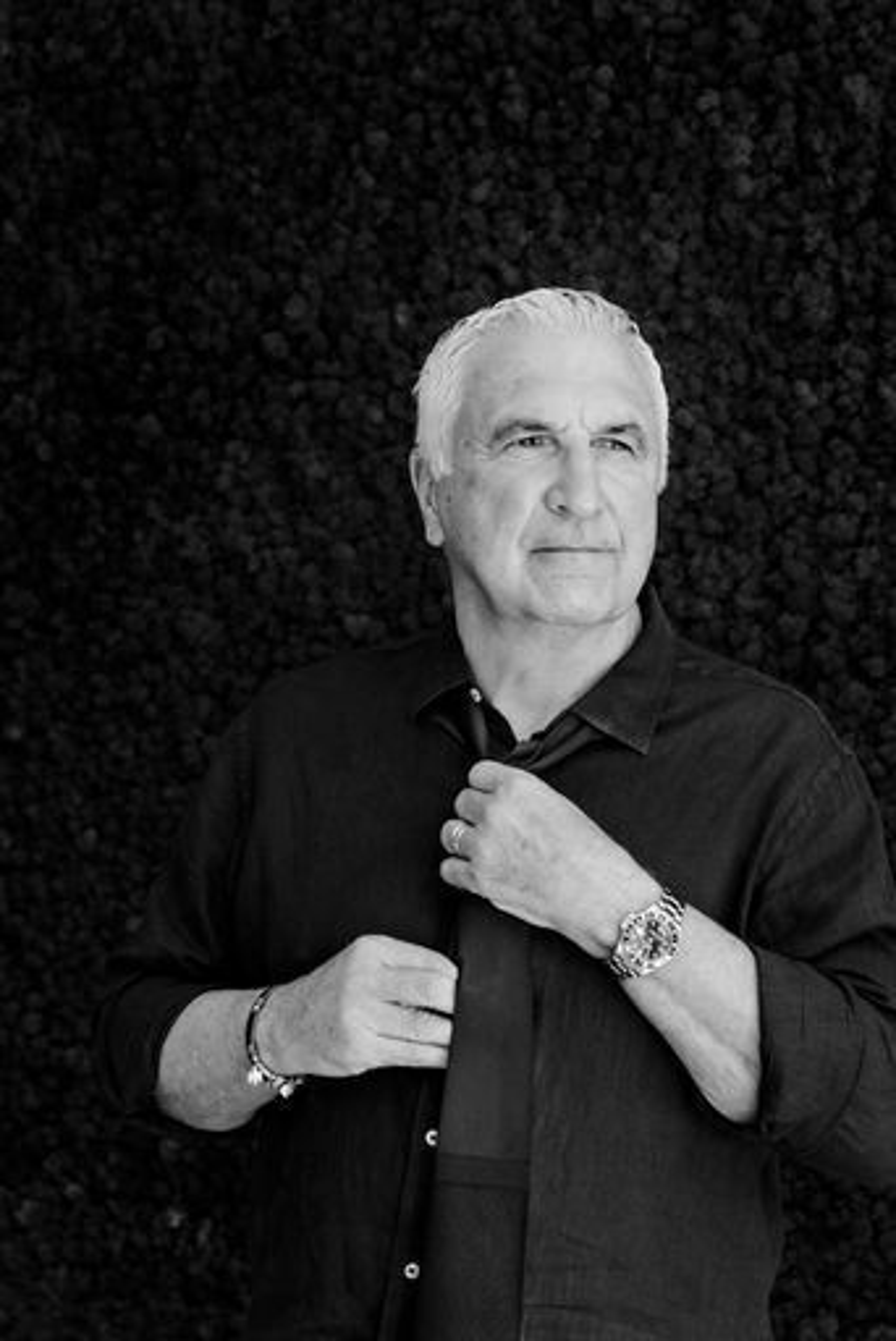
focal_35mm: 95
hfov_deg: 14.4
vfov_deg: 21.4
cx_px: 448
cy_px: 670
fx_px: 3542
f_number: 5.6
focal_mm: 95
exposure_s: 1/160
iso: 1250
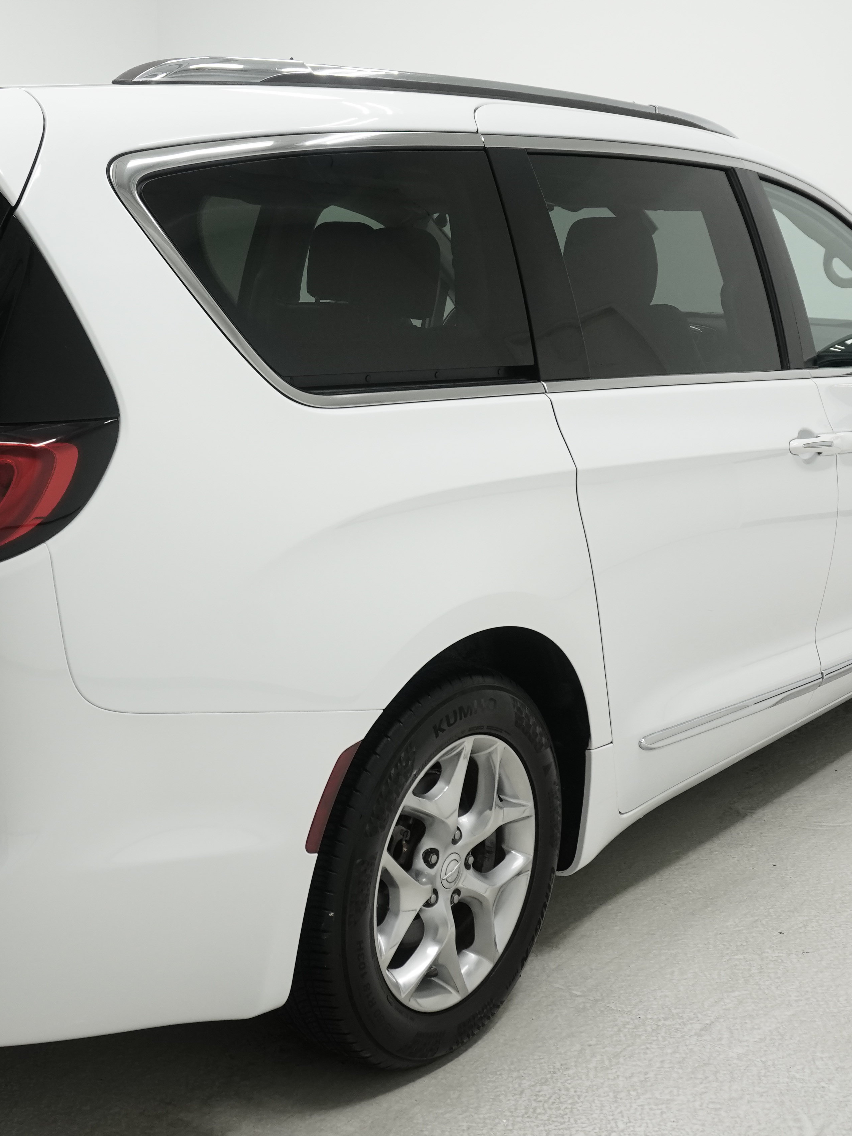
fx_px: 1444
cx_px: 230
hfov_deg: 32.4
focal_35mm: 44
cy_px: 565
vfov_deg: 42.9
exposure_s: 1/200
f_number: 5.6
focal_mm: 20
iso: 640
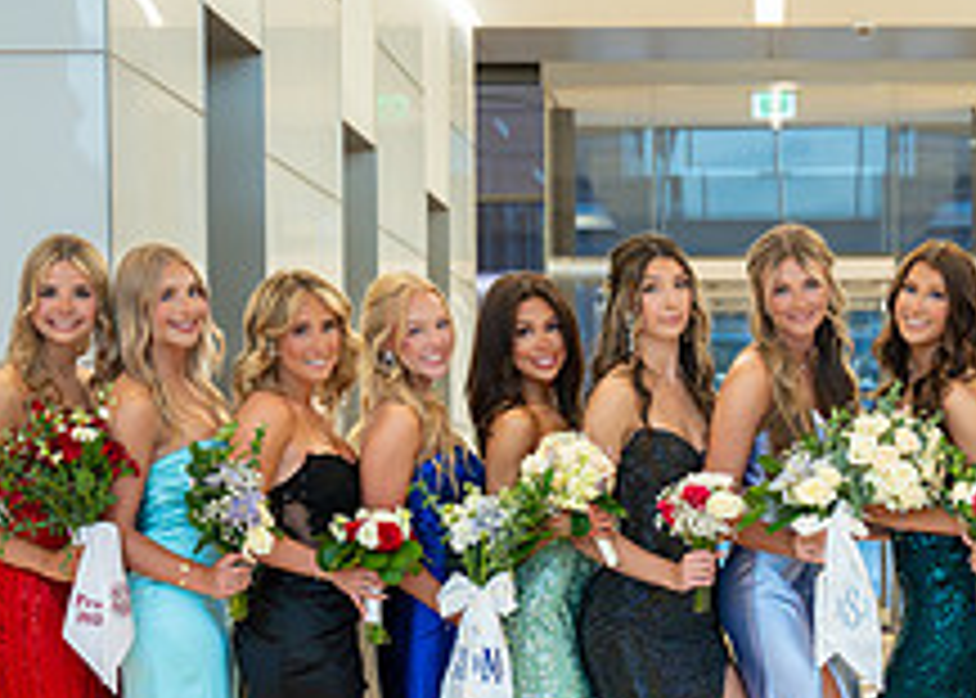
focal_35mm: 122
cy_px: 581
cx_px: 791
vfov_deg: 11.7
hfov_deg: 16.3
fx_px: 3382
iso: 2000
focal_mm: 42.4
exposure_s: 1/400
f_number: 2.8
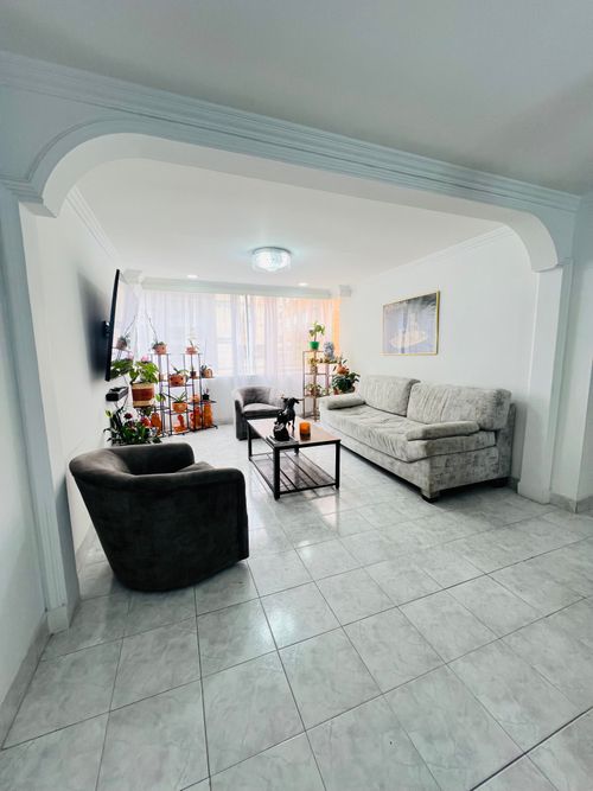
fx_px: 297
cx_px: 296
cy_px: 396
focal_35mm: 13
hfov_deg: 89.9
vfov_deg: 106.2
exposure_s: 1/120
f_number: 1.8
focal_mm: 1.57
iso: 125
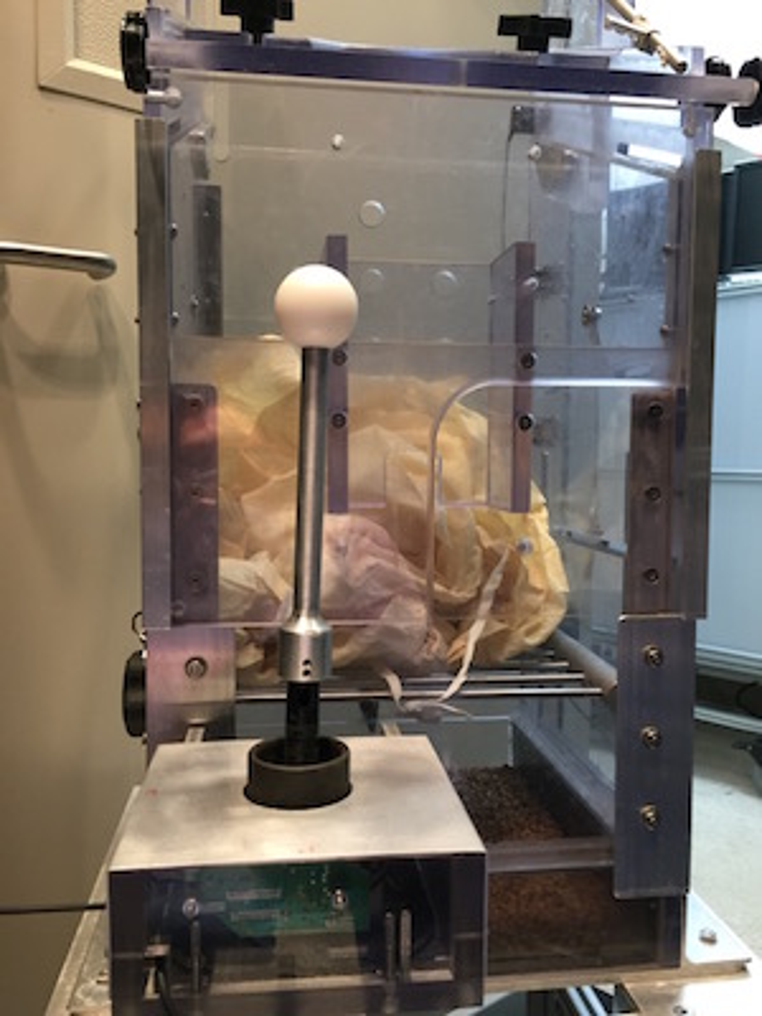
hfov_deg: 48.2
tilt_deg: -4.3
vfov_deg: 61.7
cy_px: 508
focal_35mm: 29
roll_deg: +0.0
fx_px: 851
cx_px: 381
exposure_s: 1/30
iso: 125
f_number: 2.2
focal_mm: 4.15
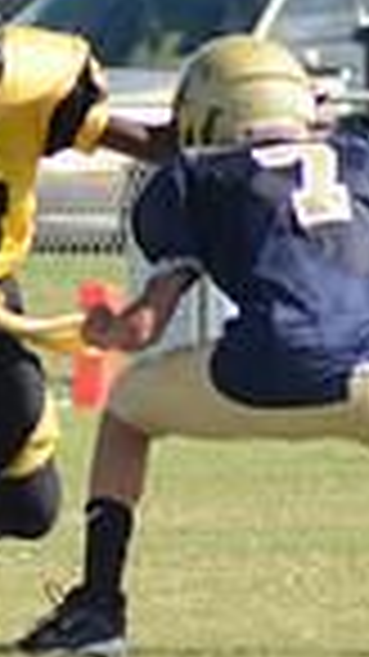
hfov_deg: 0.7
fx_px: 29309
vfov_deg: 1.3
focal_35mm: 1683
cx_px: -675
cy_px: 63
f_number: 7.1
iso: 400
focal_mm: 270
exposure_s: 1/1000
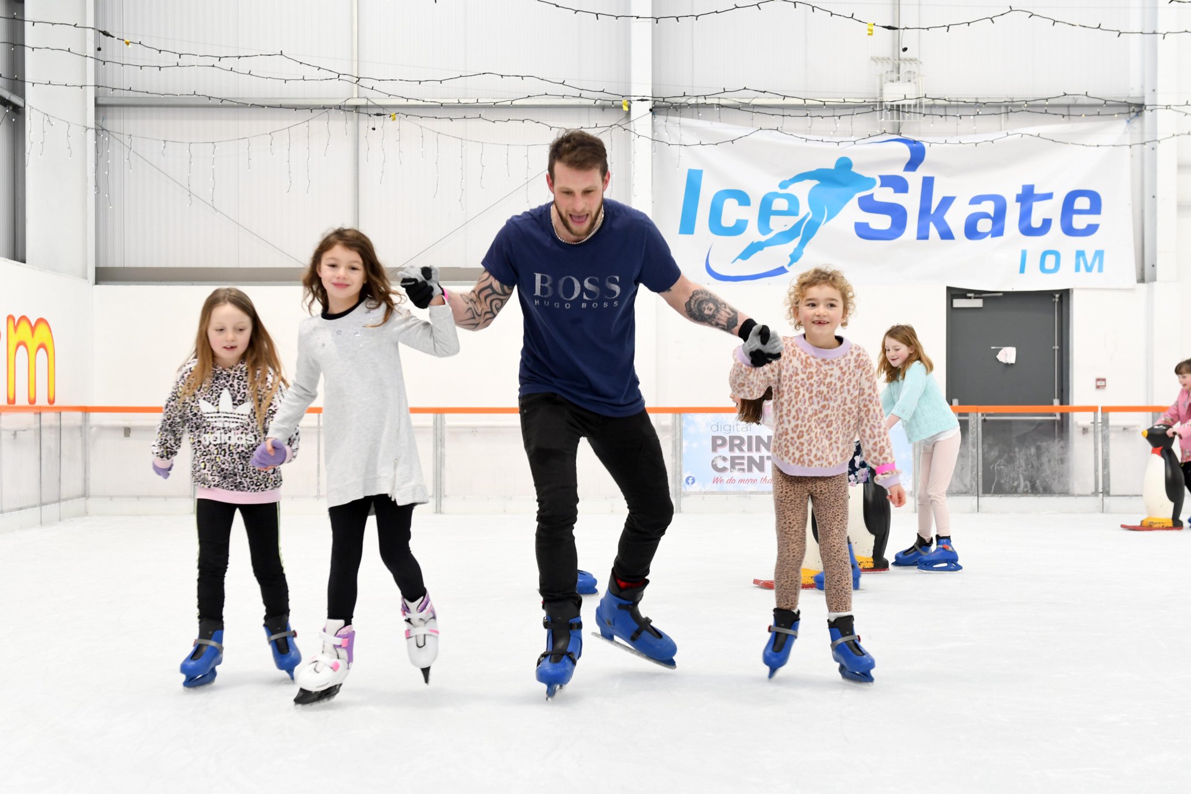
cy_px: 397
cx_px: 596
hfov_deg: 35.1
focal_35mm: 57
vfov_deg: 23.8
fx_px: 1885
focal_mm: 38
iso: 800
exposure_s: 1/160
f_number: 4
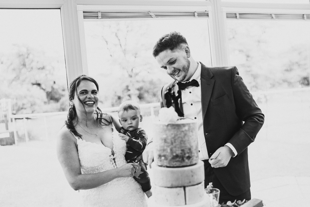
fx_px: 301
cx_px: 155
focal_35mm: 35
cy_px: 104
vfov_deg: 37.9
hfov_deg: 54.4
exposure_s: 1/250
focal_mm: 35
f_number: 2
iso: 1600
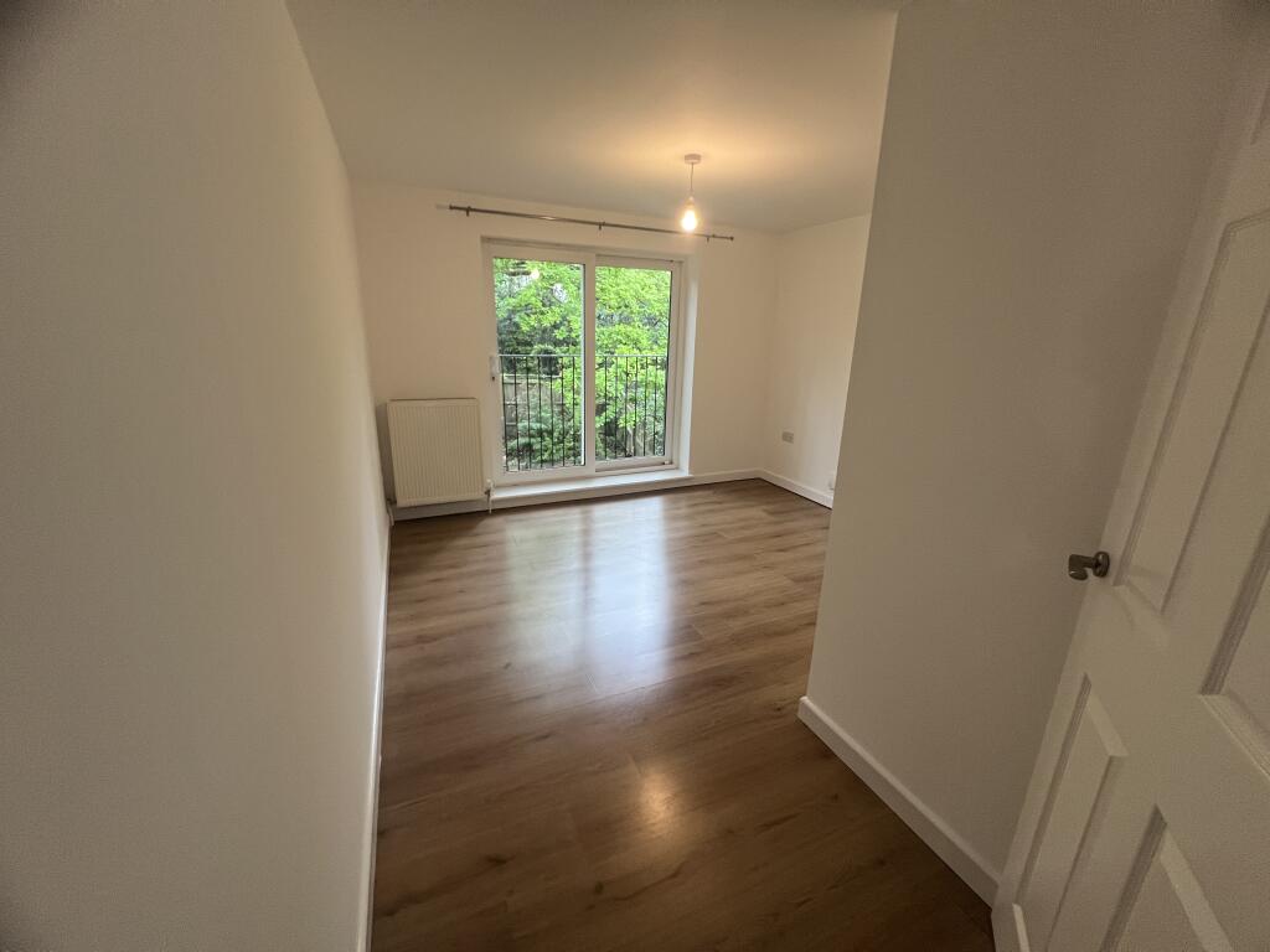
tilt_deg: -15.7
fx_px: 477
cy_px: 476
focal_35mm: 13
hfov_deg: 106.2
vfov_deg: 89.9
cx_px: 635
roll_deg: -0.6
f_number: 1.8
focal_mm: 1.57
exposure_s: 1/100
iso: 250
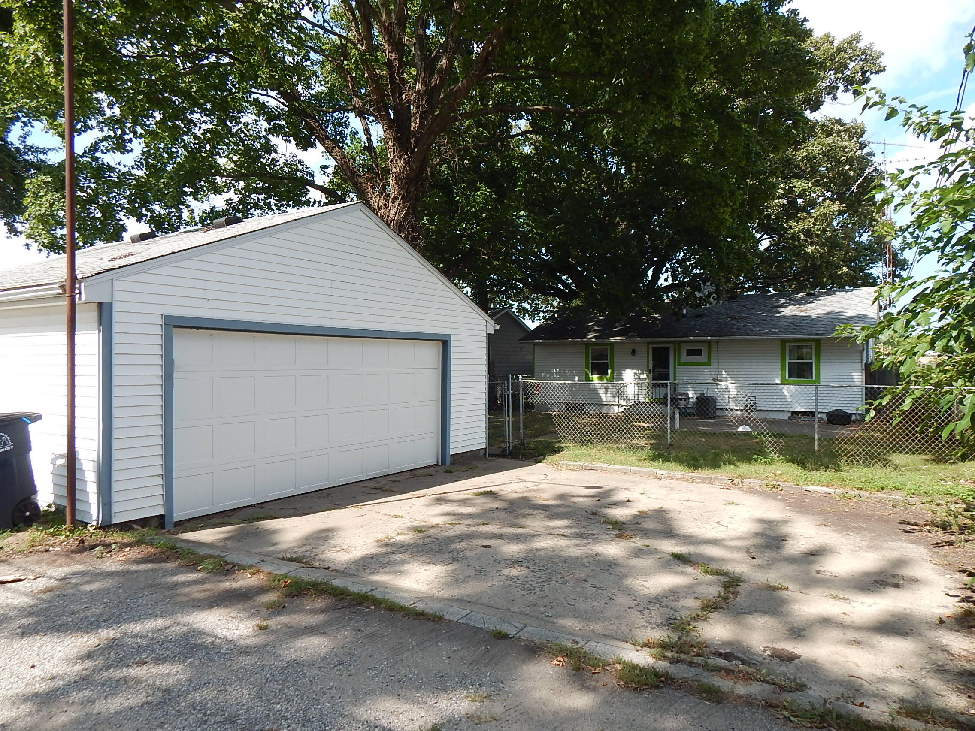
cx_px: 488
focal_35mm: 22
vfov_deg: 61.1
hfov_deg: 76.4
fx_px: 620
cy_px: 366
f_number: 3
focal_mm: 4
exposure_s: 1/800
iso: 125
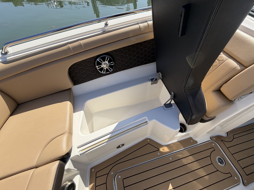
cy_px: 95
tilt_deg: -52.5
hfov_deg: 98.0
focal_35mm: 15
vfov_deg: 81.8
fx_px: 110
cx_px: 136
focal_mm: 2.22
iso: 32
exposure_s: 1/770
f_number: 2.2
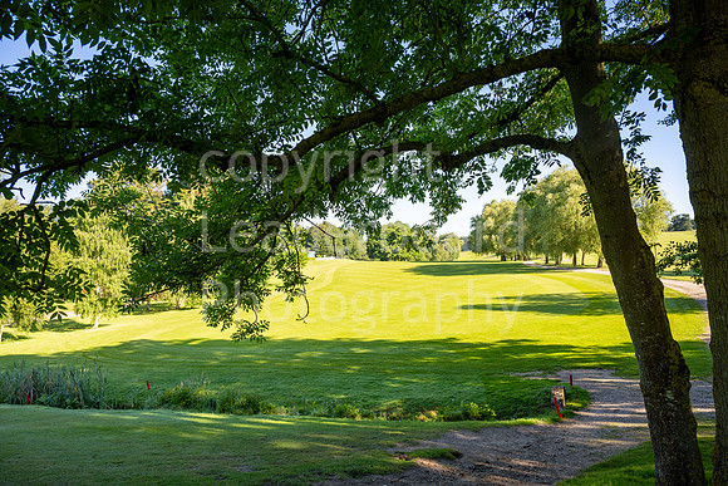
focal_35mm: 24
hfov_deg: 73.7
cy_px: 243
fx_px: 485
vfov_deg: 53.2
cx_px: 364
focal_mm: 24
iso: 125
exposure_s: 1/400
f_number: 5.6
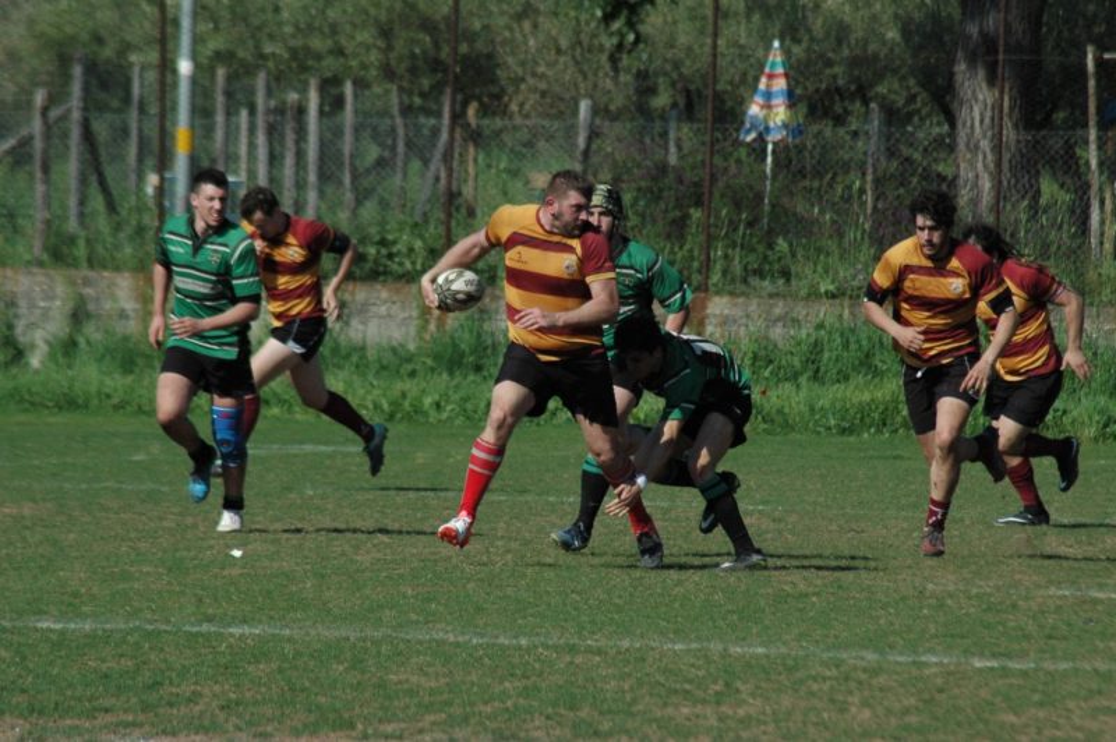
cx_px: 558
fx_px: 13938
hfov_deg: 4.6
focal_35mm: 450
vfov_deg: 3.0
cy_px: 371
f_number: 9
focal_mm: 300
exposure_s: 1/2500
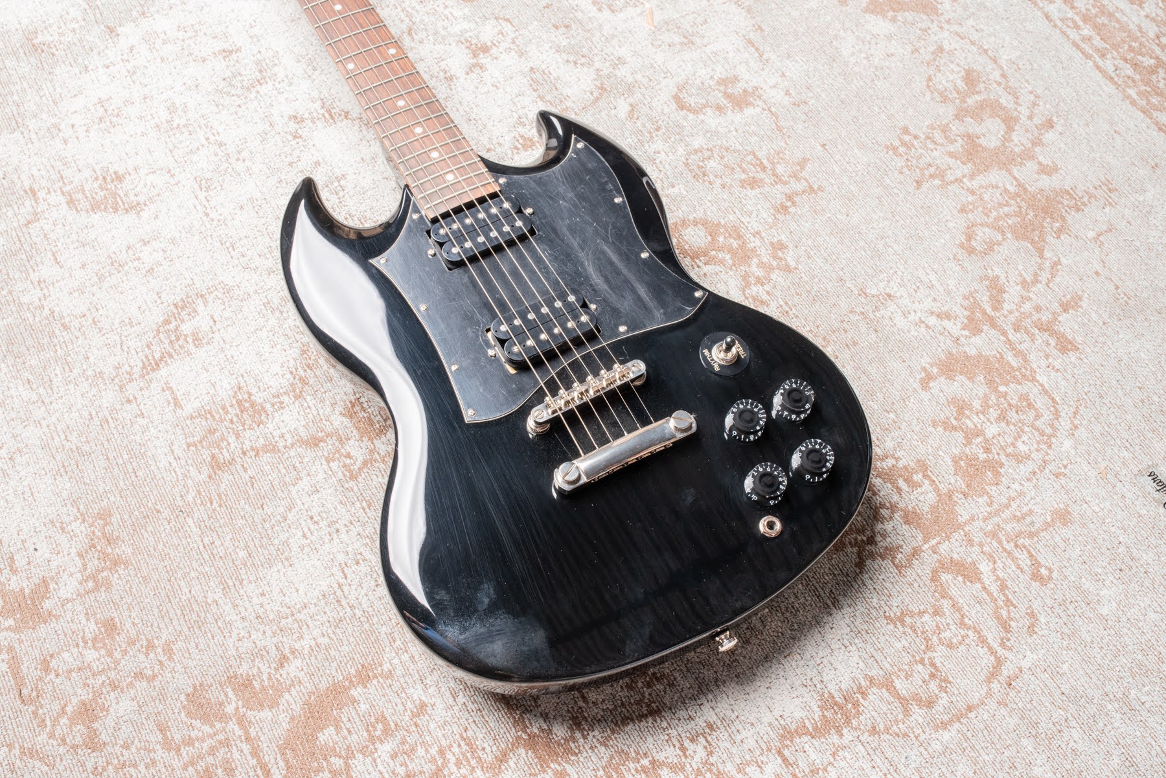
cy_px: 389
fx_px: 1134
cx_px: 583
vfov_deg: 37.9
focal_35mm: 35
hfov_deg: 54.4
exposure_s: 1/100
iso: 100
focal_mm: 35
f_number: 16
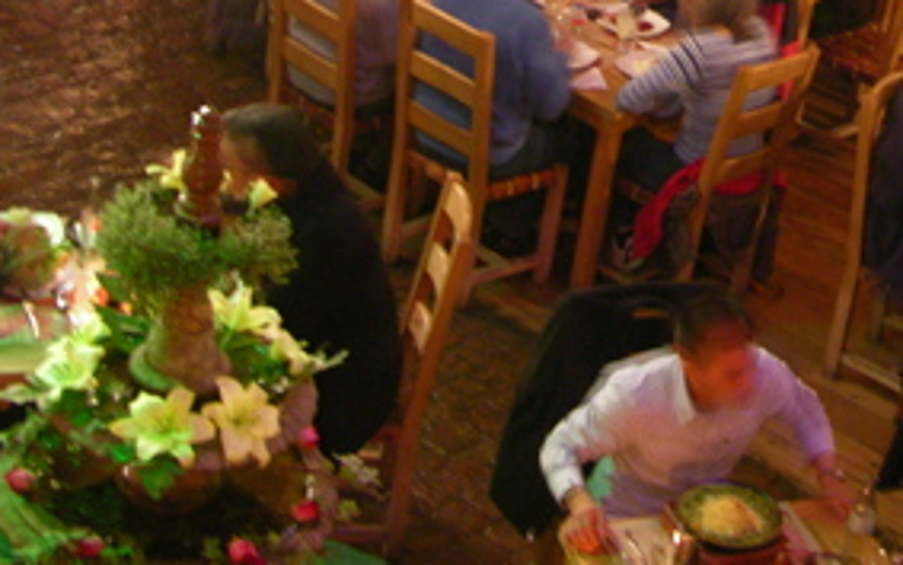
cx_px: 763
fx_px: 2068
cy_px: -70
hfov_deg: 24.1
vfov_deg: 15.1
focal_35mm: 84
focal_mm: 8.9
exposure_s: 1.74
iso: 200
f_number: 2.8
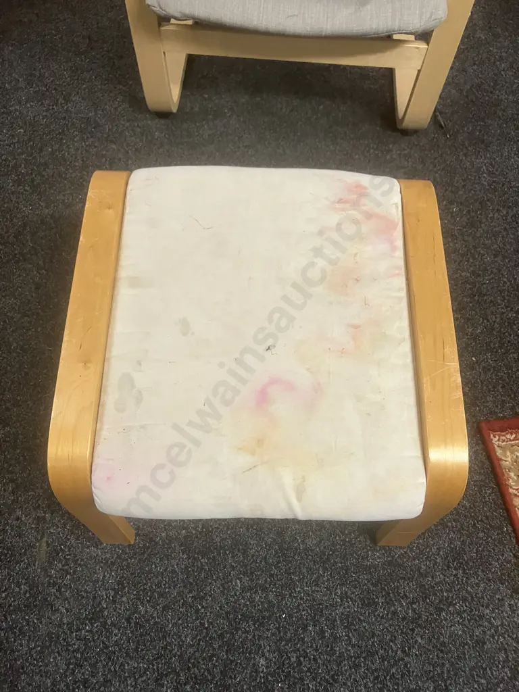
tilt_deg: -60.9
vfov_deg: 63.4
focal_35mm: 28
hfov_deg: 49.7
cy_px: 346
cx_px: 260
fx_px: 560
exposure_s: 1/50
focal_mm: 3.99
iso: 125
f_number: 1.8
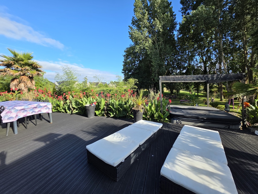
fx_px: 97
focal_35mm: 13
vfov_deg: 89.9
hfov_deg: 106.2
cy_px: 97
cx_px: 129
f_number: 1.9
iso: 40
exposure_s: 1/1084
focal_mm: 2.2
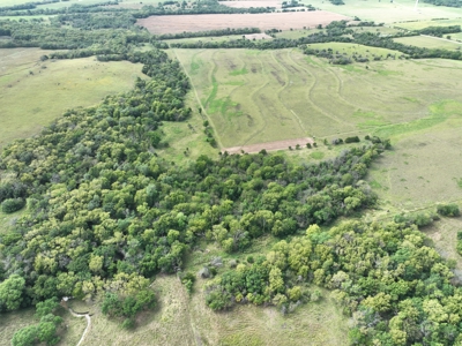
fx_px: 320
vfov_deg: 56.8
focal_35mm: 24
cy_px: 173
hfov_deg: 71.6
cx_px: 231
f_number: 2.8
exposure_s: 1/240
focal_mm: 12.29
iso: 100
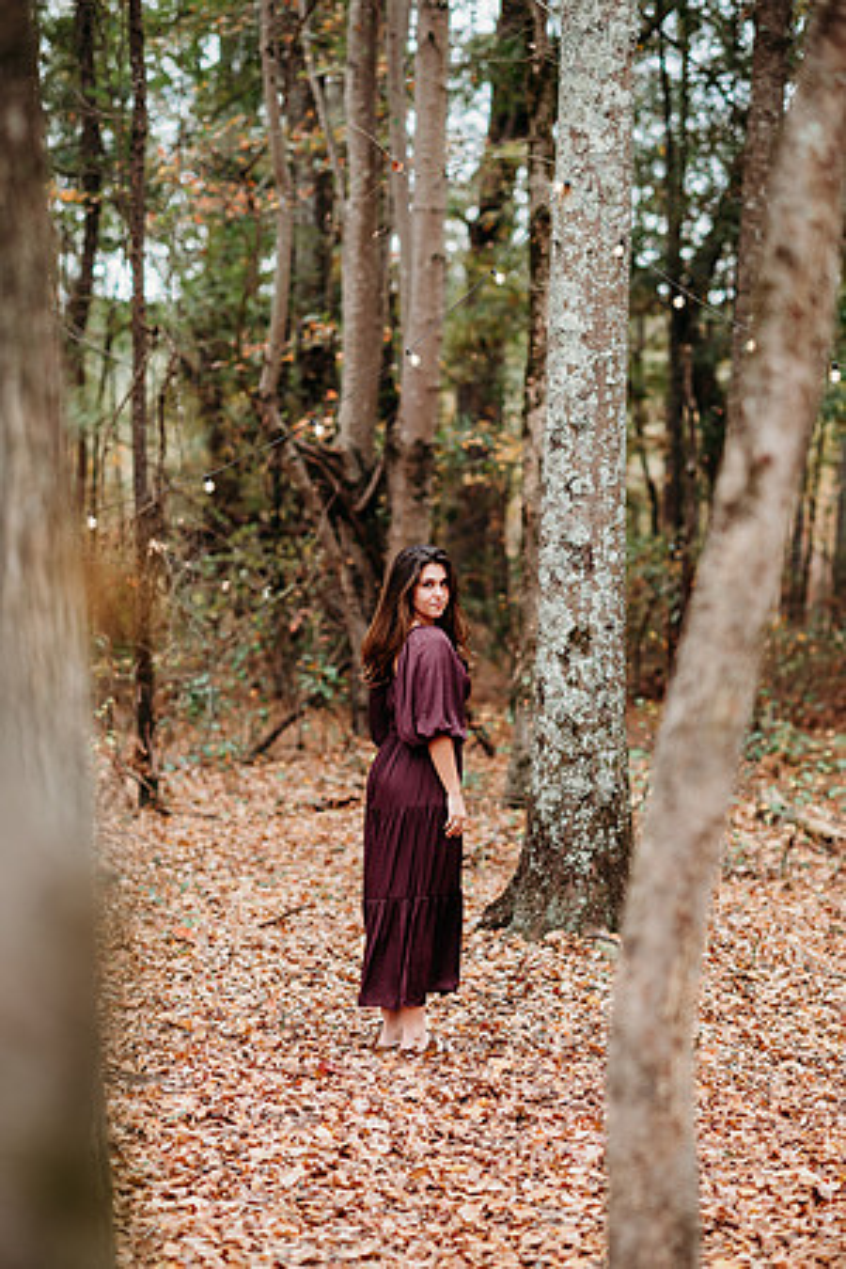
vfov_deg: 23.9
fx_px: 2996
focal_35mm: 85
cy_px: 634
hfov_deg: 16.1
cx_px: 423
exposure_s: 1/500
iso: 250
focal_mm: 85
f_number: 2.2
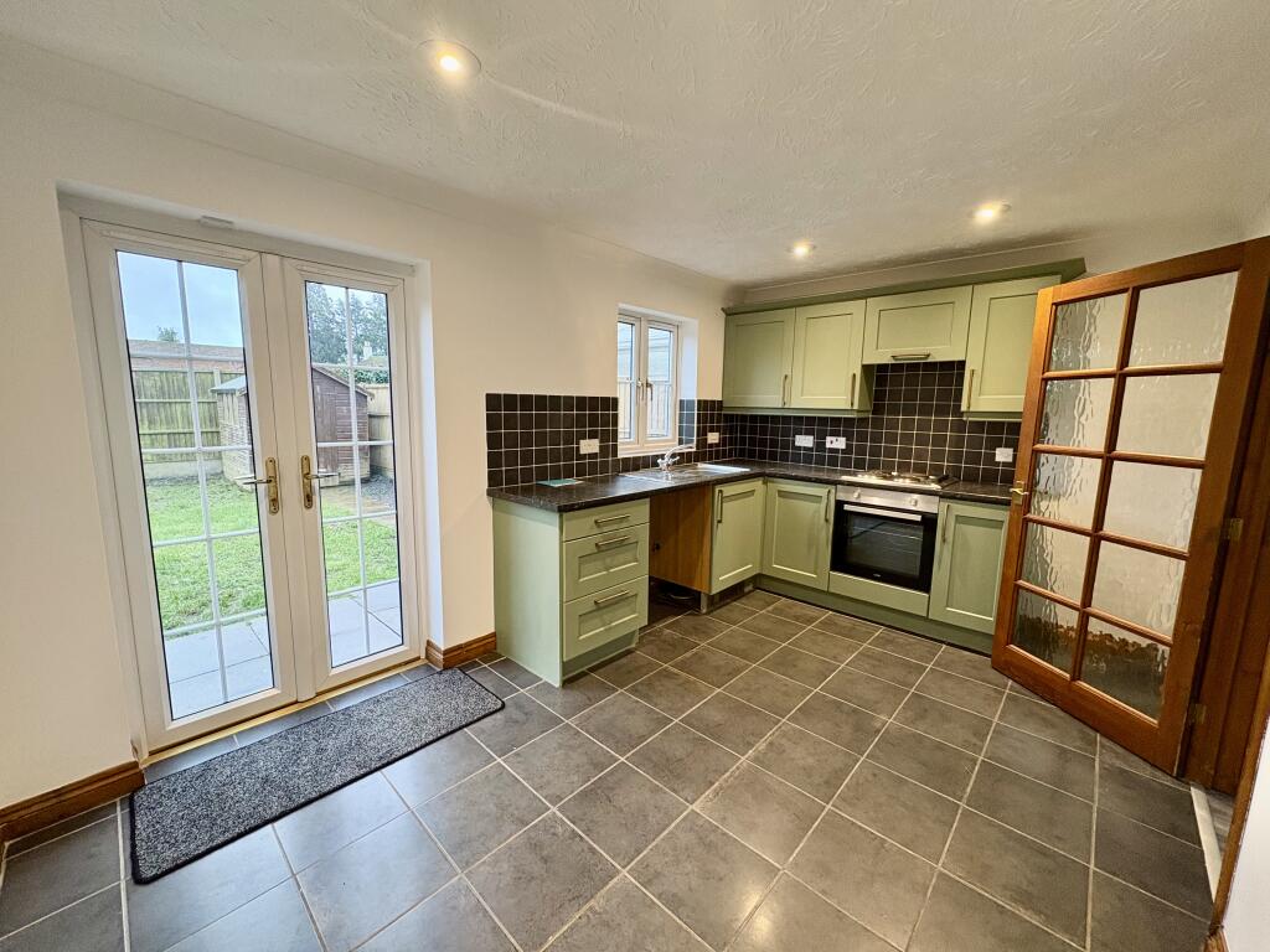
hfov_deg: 102.1
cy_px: 476
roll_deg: -0.6
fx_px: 514
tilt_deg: -7.6
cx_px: 635
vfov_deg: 85.7
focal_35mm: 14
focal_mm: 2.22
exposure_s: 1/50
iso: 250
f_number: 2.2
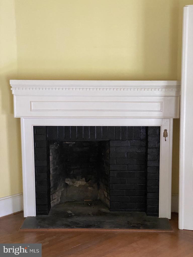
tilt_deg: -7.2
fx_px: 387
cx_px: 96
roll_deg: -0.1
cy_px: 128
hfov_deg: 28.0
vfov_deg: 36.8
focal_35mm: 52
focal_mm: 6
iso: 640
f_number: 2
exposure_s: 1/60
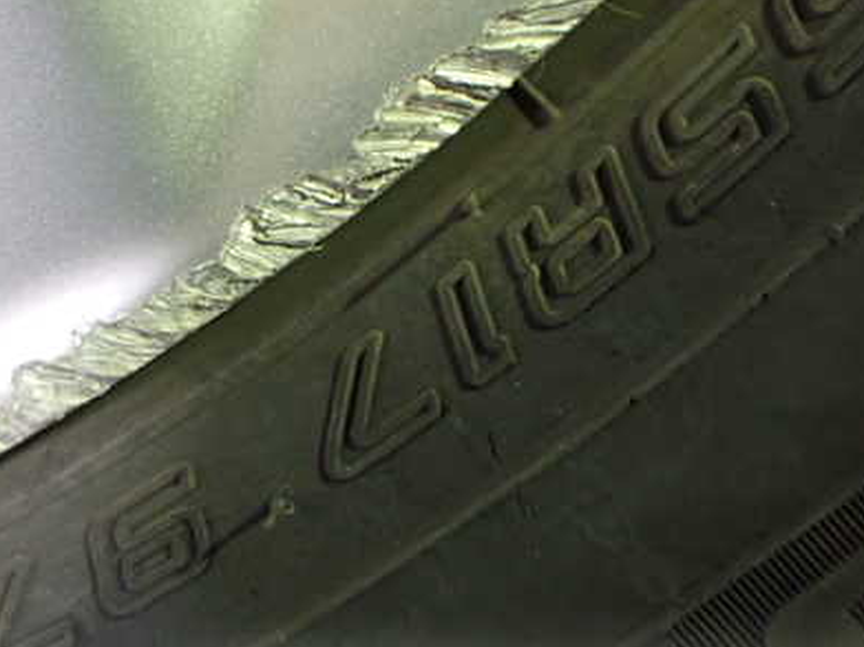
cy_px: 261
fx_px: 1148
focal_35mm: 46
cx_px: 250
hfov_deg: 40.4
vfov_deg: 31.4
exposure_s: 1/30
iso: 800
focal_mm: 5.4
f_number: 2.3
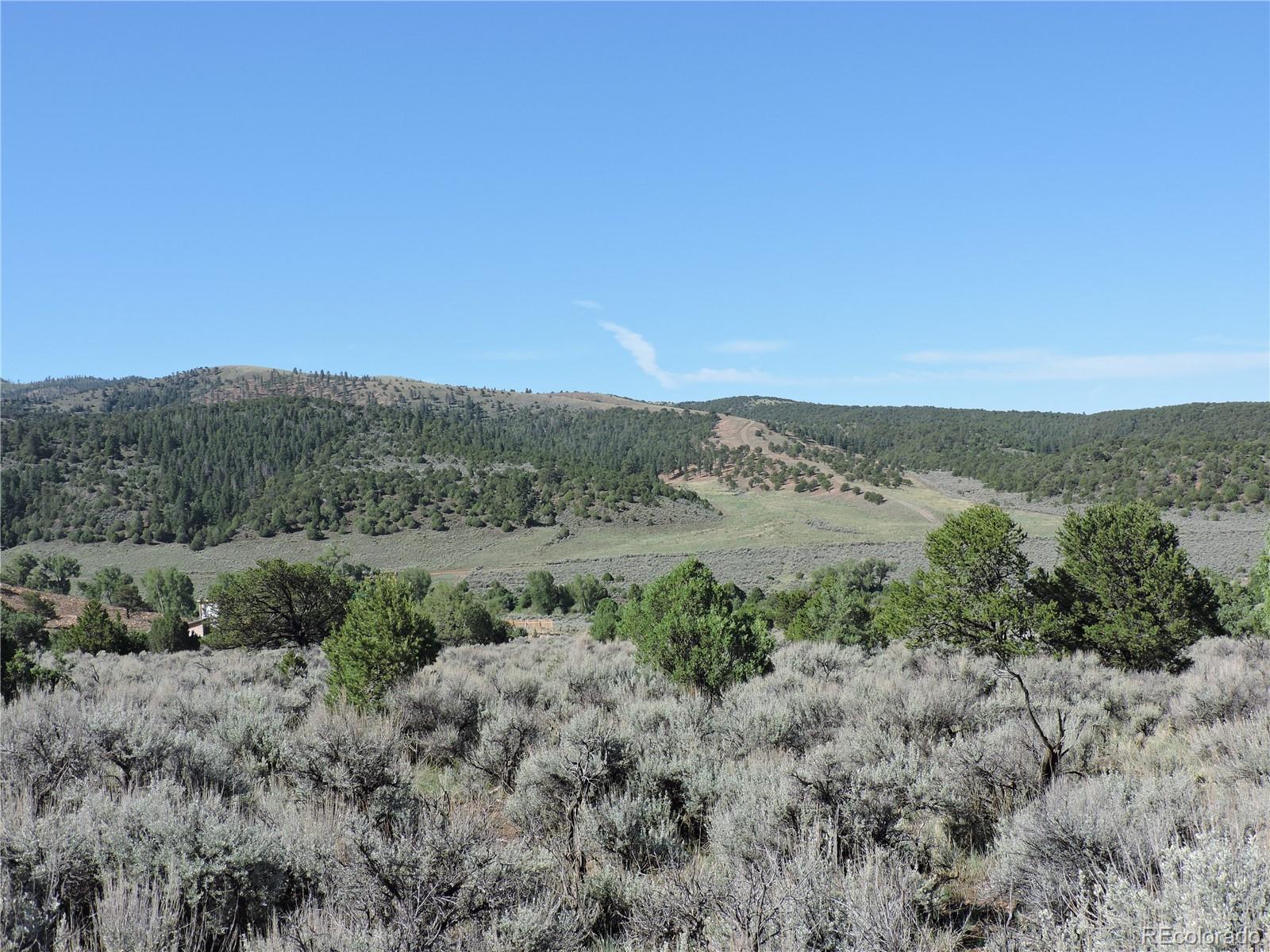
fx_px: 1578
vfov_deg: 33.6
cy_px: 476
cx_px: 635
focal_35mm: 43
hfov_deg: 43.9
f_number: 3.4
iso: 100
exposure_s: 1/800
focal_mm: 7.7
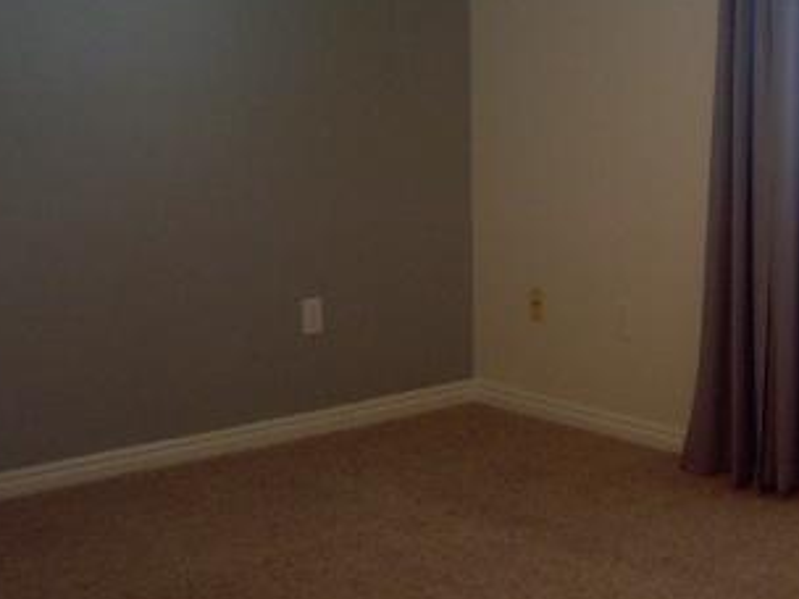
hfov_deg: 23.8
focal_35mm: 80
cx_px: 715
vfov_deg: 18.0
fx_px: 1847
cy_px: 11
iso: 200
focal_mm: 6.2
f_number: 2.7
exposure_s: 1/50
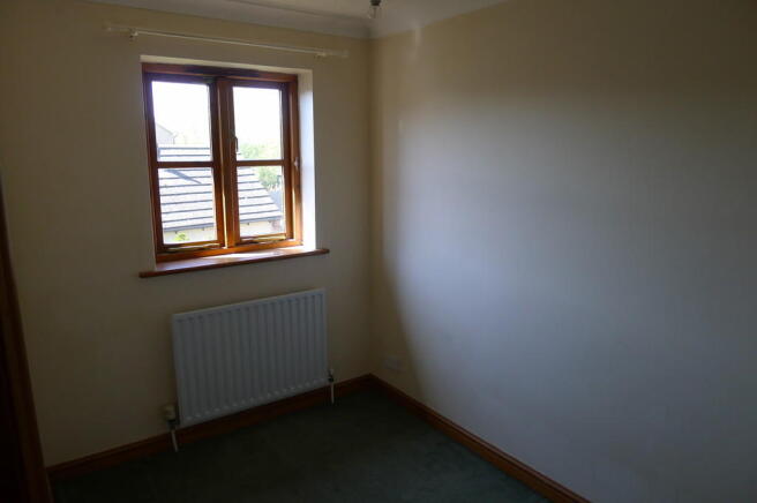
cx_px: 378
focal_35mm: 24
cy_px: 252
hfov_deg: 73.8
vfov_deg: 53.0
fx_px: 504
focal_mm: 5.1
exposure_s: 1/100
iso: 80
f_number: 2
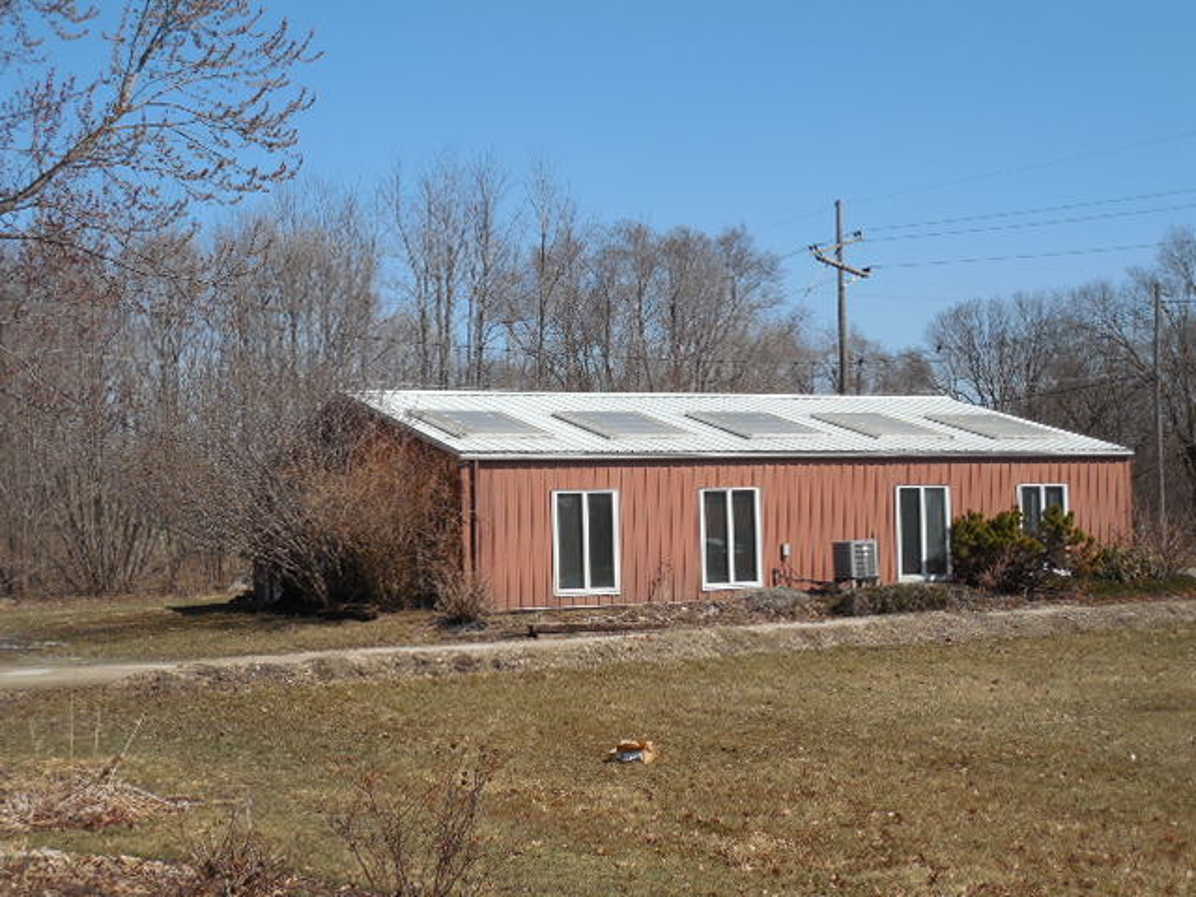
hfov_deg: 35.5
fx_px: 1866
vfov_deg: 27.0
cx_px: 598
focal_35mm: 54
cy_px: 448
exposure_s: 1/1000
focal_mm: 9.8
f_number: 4.2
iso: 125
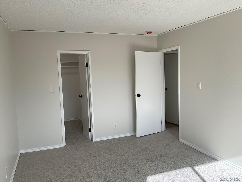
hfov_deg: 61.7
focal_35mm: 29
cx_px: 121
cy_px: 91
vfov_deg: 48.2
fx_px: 203
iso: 16
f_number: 1.8
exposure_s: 1/348
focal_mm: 3
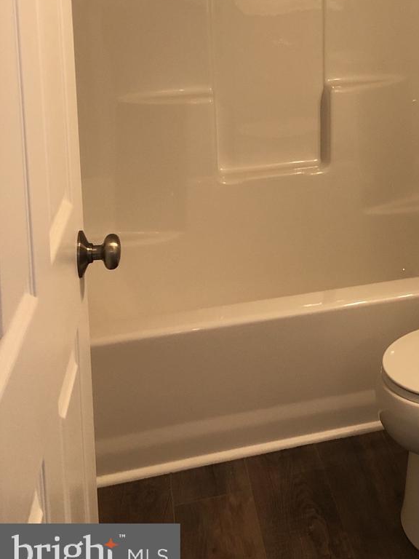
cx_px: 418
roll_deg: +0.6
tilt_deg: -7.9
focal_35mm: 56
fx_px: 904
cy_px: 24
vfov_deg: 32.1
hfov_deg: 24.9
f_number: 1.8
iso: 40
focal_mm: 4
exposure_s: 1/30
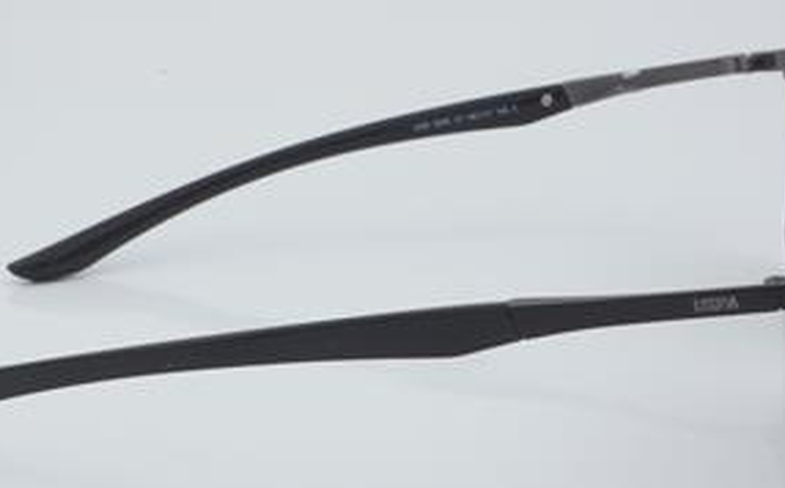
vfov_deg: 12.2
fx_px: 2286
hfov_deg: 19.5
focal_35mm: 107
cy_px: 277
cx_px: 365
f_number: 32
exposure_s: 1/3
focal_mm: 50
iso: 100
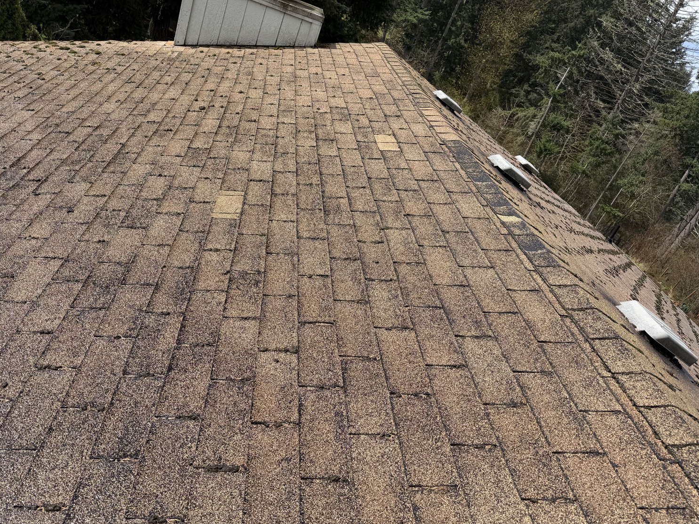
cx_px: 324
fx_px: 525
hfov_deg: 67.2
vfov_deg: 53.1
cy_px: 269
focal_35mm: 26
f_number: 1.78
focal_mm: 6.76
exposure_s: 1/3145
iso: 80
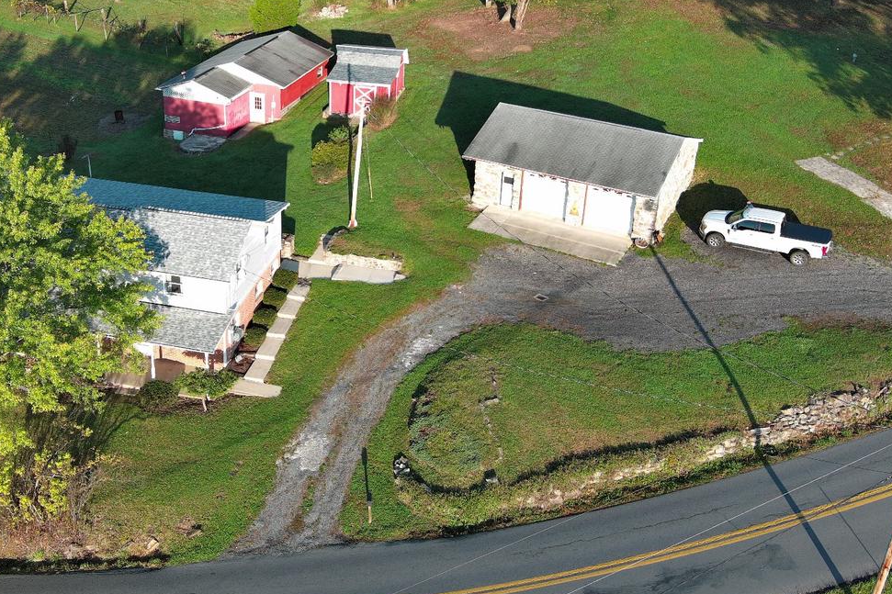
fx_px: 1065
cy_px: 182
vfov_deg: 30.9
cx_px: 342
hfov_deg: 45.1
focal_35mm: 43
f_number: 2.8
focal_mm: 10.57
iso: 100
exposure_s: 1/388
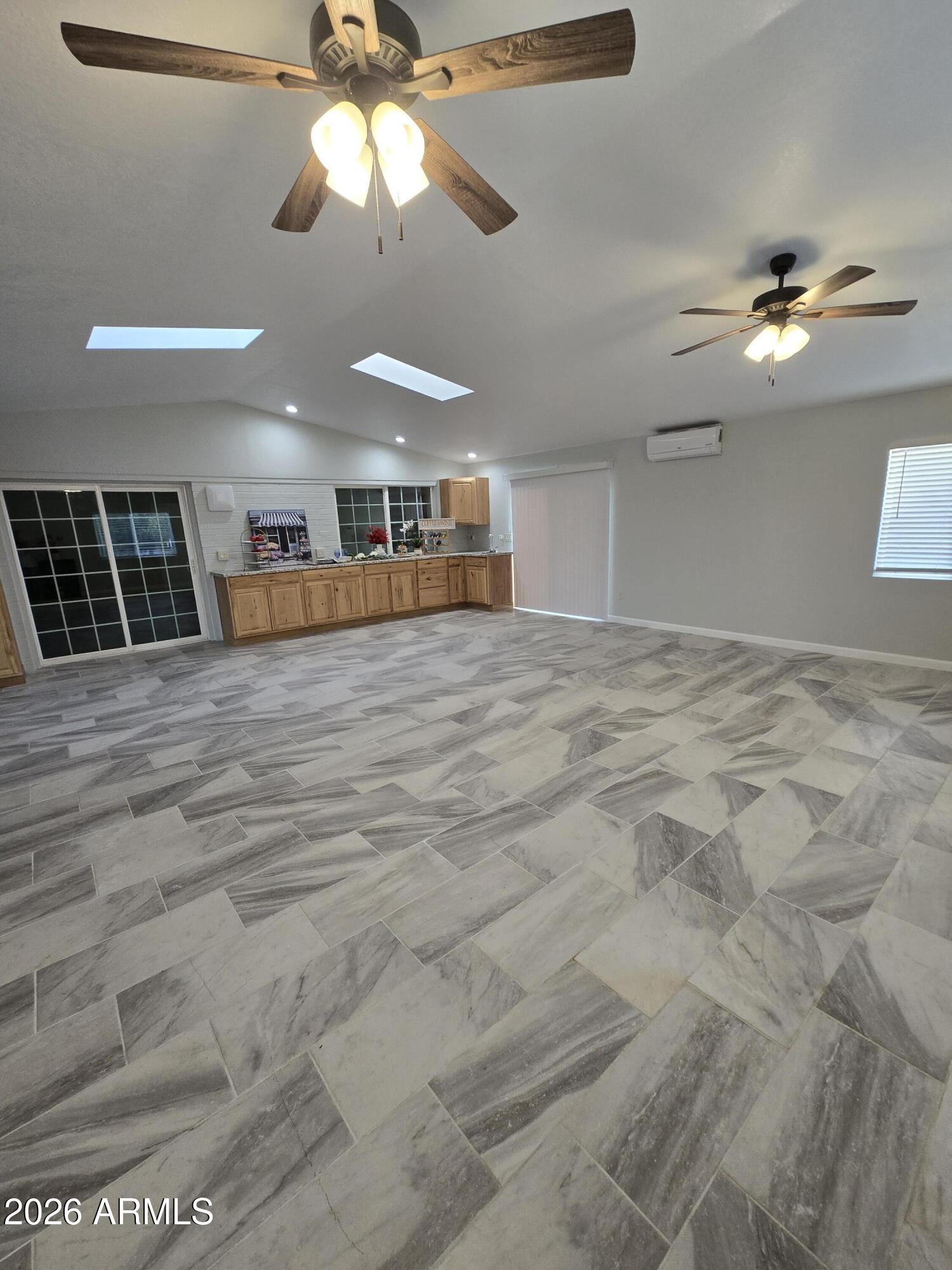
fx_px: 477
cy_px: 635
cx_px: 476
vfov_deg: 106.2
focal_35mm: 13
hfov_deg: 89.9
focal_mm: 2.2
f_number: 2.2
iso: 100
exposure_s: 1/60
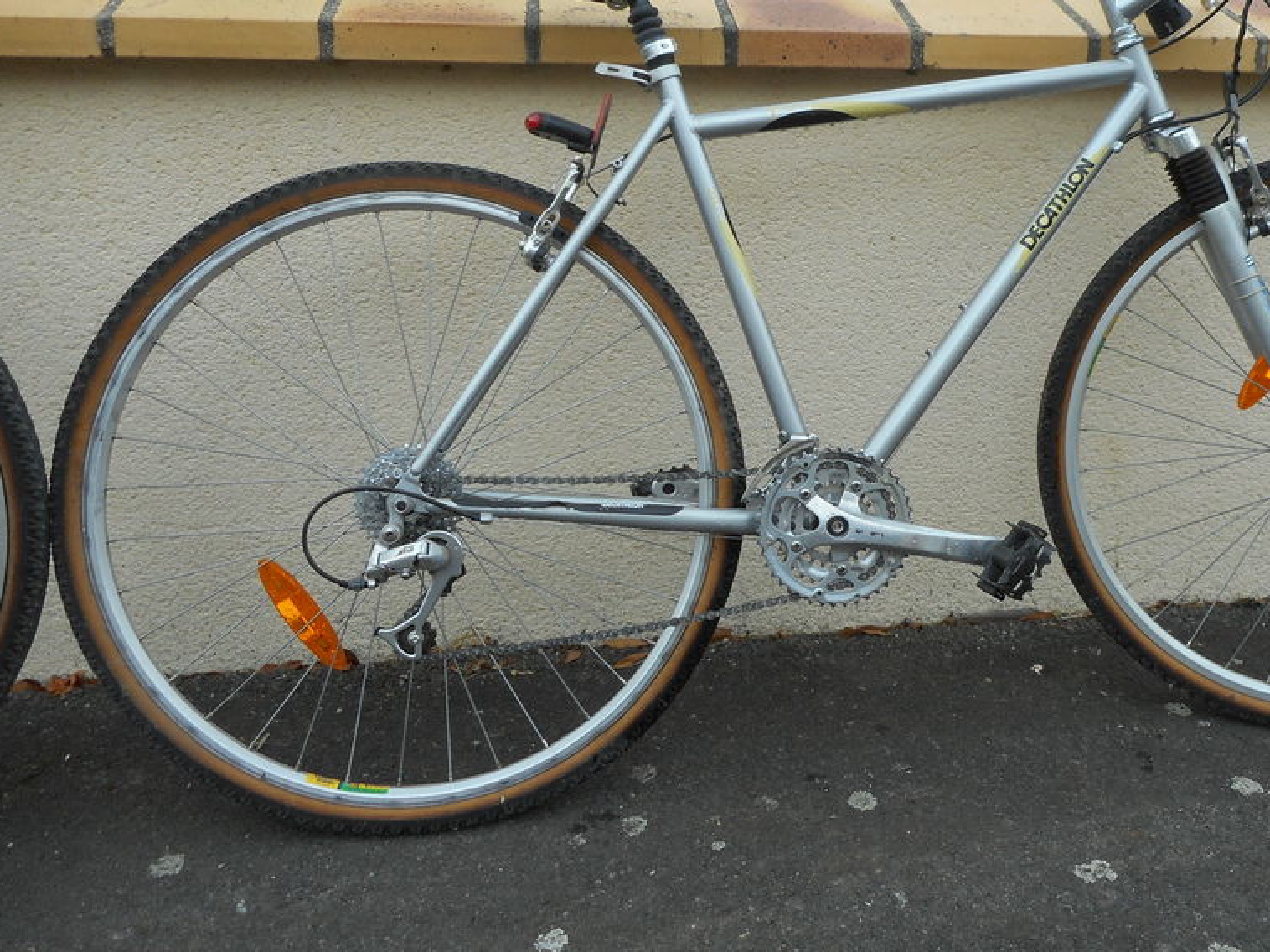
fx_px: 1210
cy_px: 347
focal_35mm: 33
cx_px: 799
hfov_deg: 54.7
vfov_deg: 42.5
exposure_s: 1/400
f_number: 3.7
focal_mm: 4.5
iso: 80
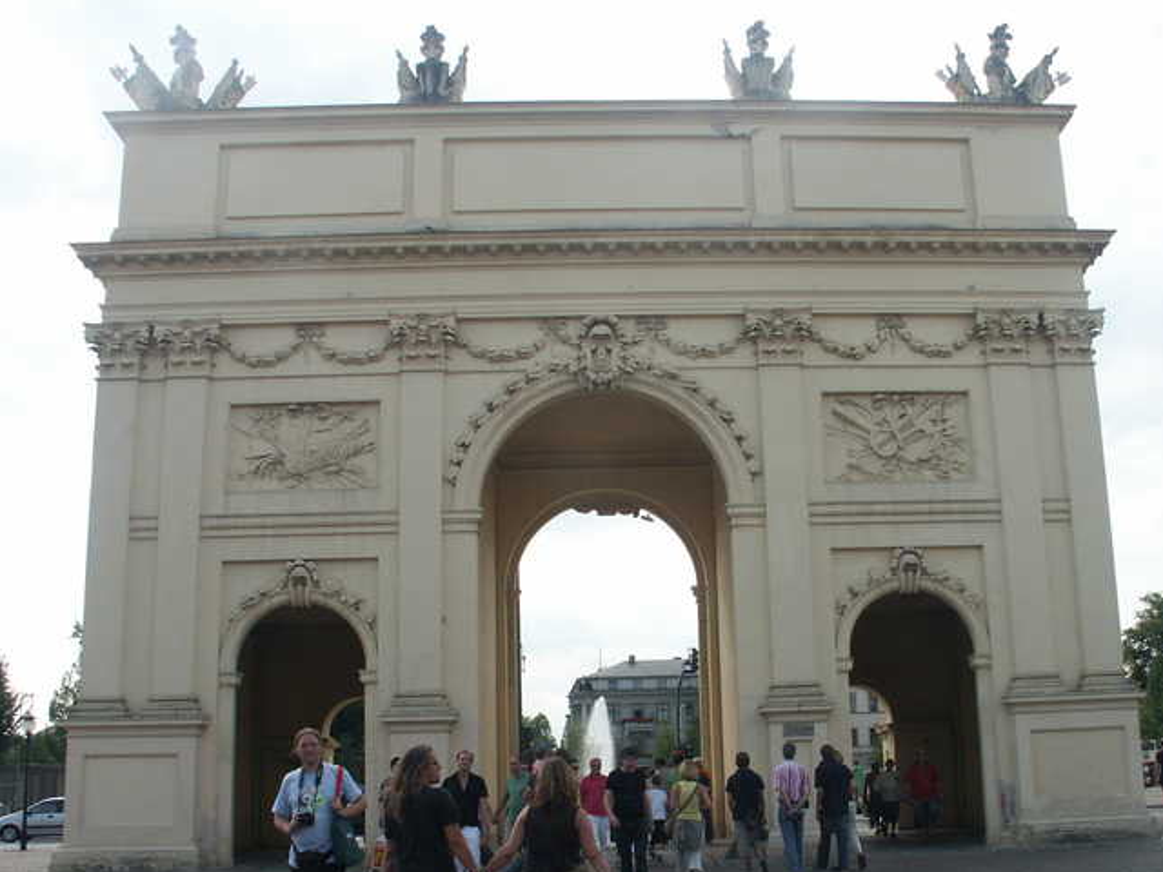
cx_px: 667
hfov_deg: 52.4
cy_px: 540
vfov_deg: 40.4
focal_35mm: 35
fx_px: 1176
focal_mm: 7.21
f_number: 6.7
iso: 100
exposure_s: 1/250
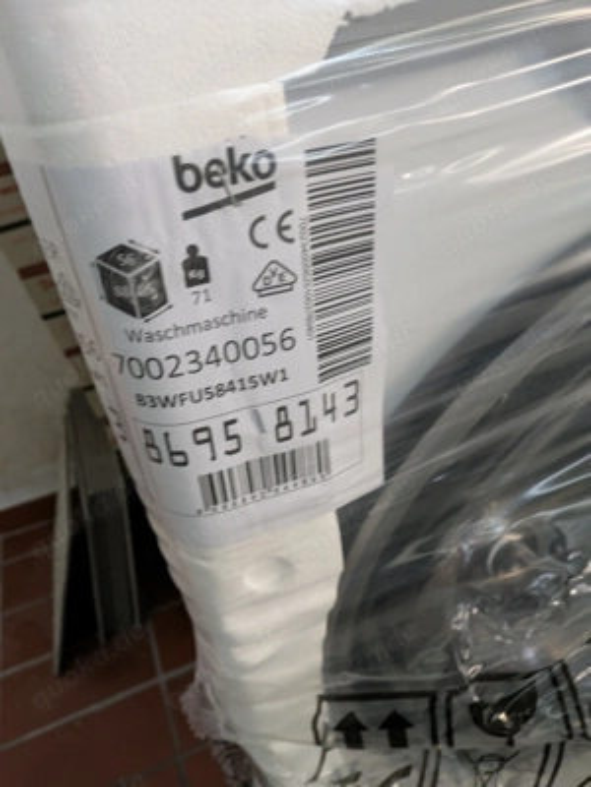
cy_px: 394
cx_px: 296
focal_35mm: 25
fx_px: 569
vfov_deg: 69.4
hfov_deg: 54.9
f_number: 1.89
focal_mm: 5.43
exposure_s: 1/25
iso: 882
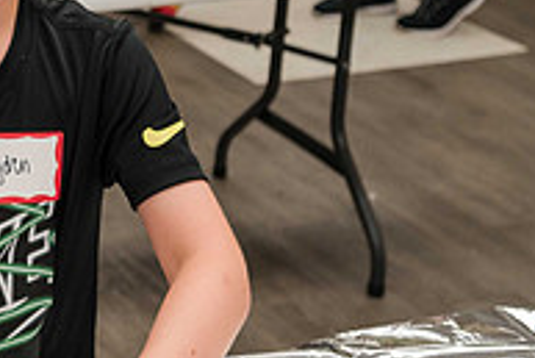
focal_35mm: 97
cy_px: 47
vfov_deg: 14.0
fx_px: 1443
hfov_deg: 19.4
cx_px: -156
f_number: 4
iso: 560
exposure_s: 1/125
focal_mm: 30
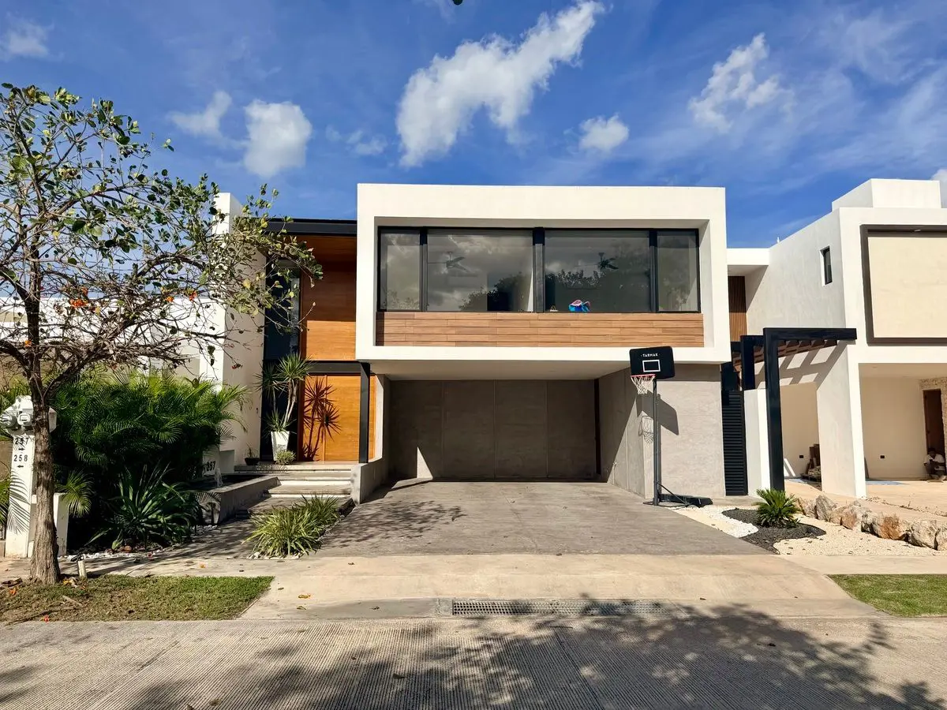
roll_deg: +0.5
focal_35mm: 24
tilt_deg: +5.7
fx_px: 657
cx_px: 474
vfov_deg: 56.8
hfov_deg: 71.6
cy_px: 355
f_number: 1.78
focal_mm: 6.76
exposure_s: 1/11905
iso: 80
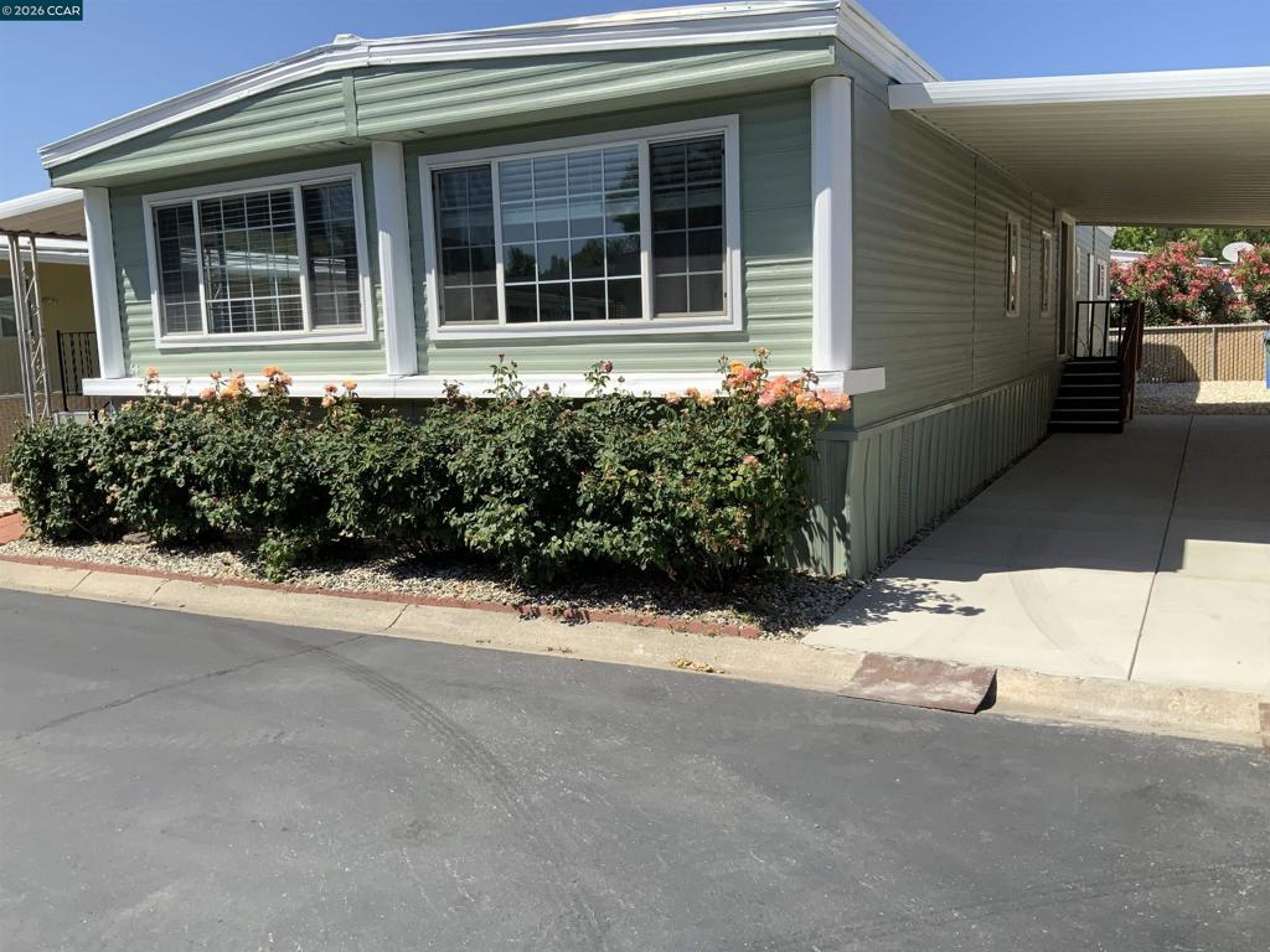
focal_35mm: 29
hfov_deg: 61.7
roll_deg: +2.8
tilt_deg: -8.3
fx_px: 1064
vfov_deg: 48.2
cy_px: 476
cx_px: 635
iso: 16
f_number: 1.8
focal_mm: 3
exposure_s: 1/1848
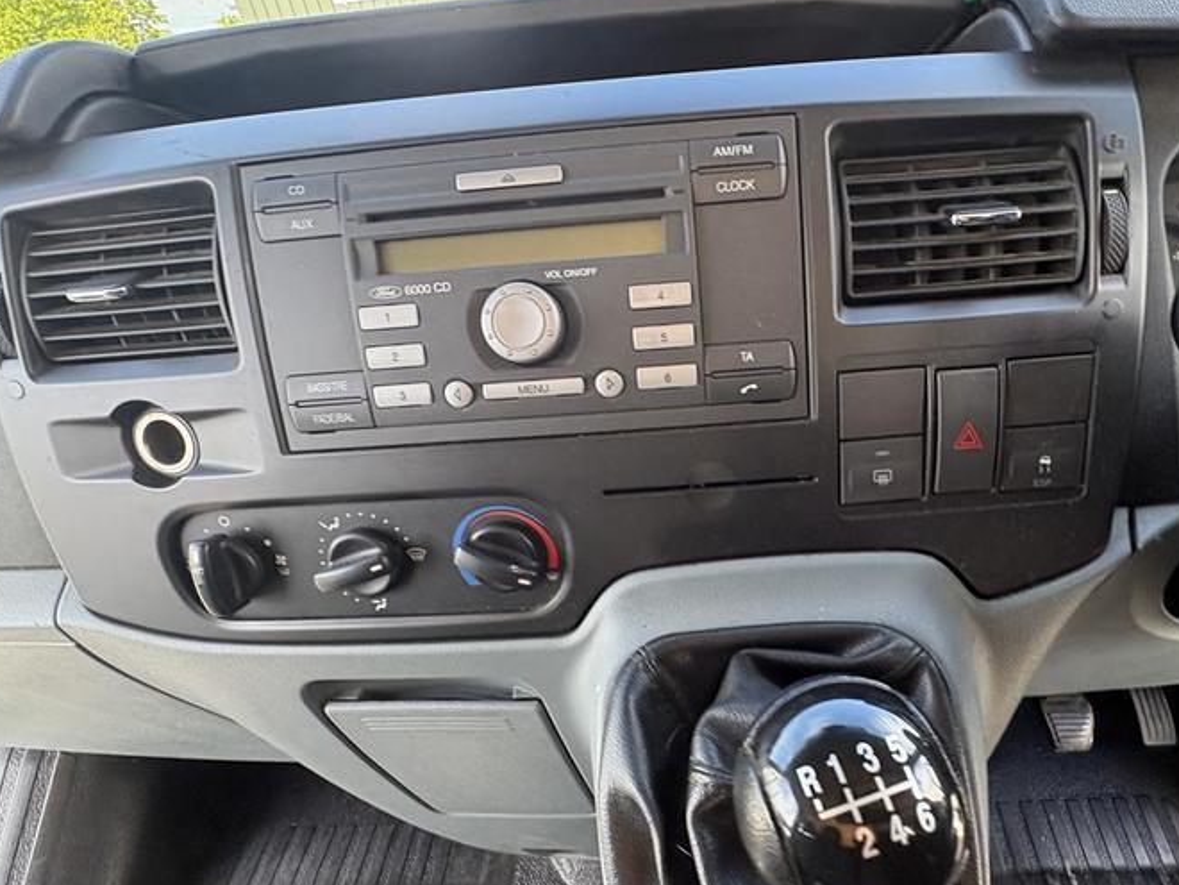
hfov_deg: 83.9
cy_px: 470
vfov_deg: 68.6
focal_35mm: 19
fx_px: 647
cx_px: 690
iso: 160
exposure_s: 1/99
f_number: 2.2
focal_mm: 2.22
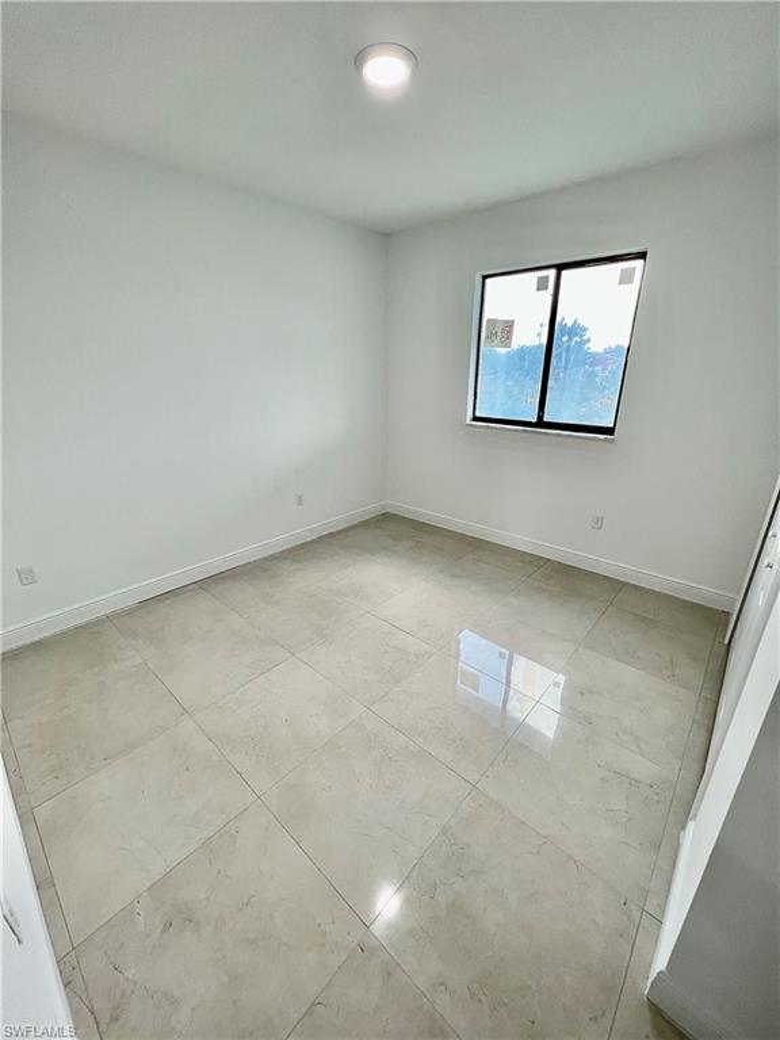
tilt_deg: -19.3
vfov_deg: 106.2
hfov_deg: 89.9
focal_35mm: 13
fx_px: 391
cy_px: 520
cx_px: 390
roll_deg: +0.5
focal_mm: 1.57
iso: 50
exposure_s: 1/120
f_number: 1.8
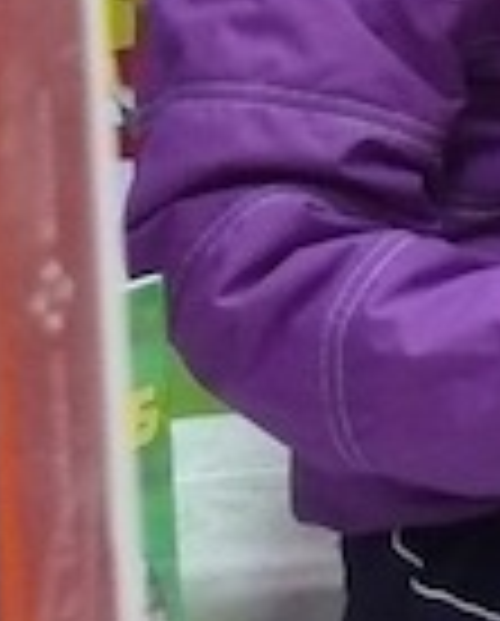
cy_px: -164
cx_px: 1140
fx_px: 9679
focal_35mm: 525
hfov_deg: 2.9
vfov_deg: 3.7
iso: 400
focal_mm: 14.3
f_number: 3.2
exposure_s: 1/40
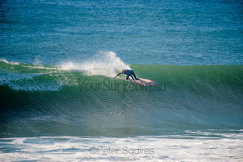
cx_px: 122
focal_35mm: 500
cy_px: 81
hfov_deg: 4.1
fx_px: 3376
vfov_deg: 2.8
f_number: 5.6
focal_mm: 500
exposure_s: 1/1600
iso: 250
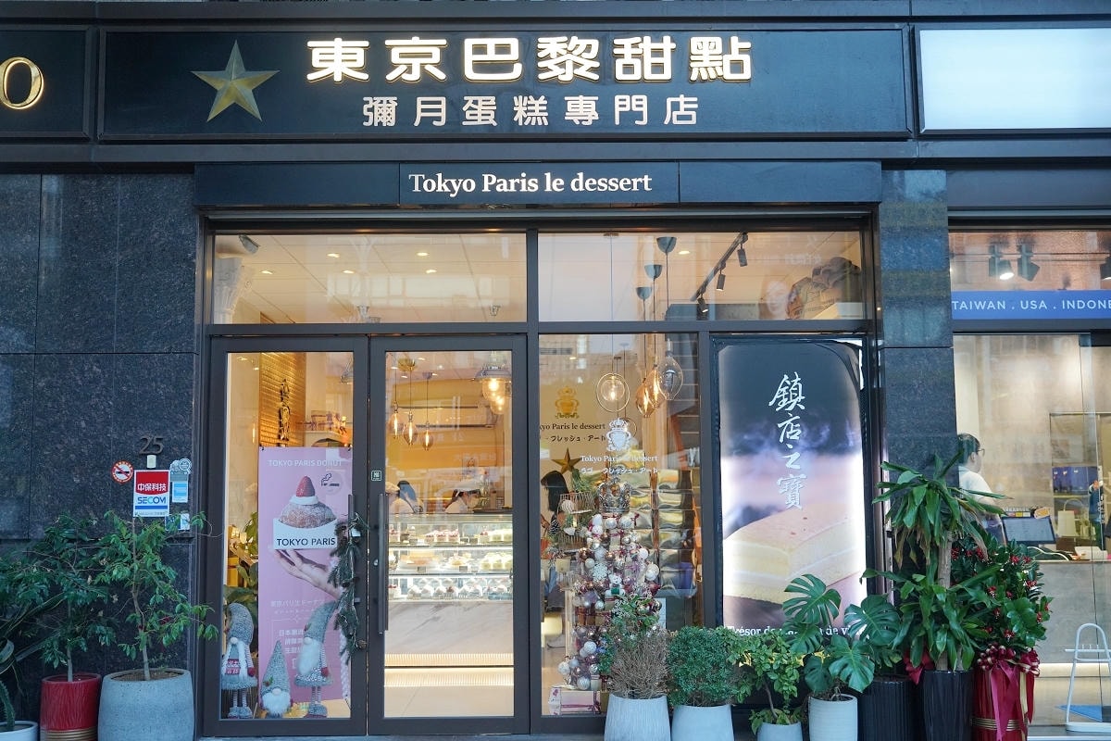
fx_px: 1173
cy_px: 370
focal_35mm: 38
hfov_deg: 50.7
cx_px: 556
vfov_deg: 35.1
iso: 1600
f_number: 4
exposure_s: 1/160
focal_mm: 38
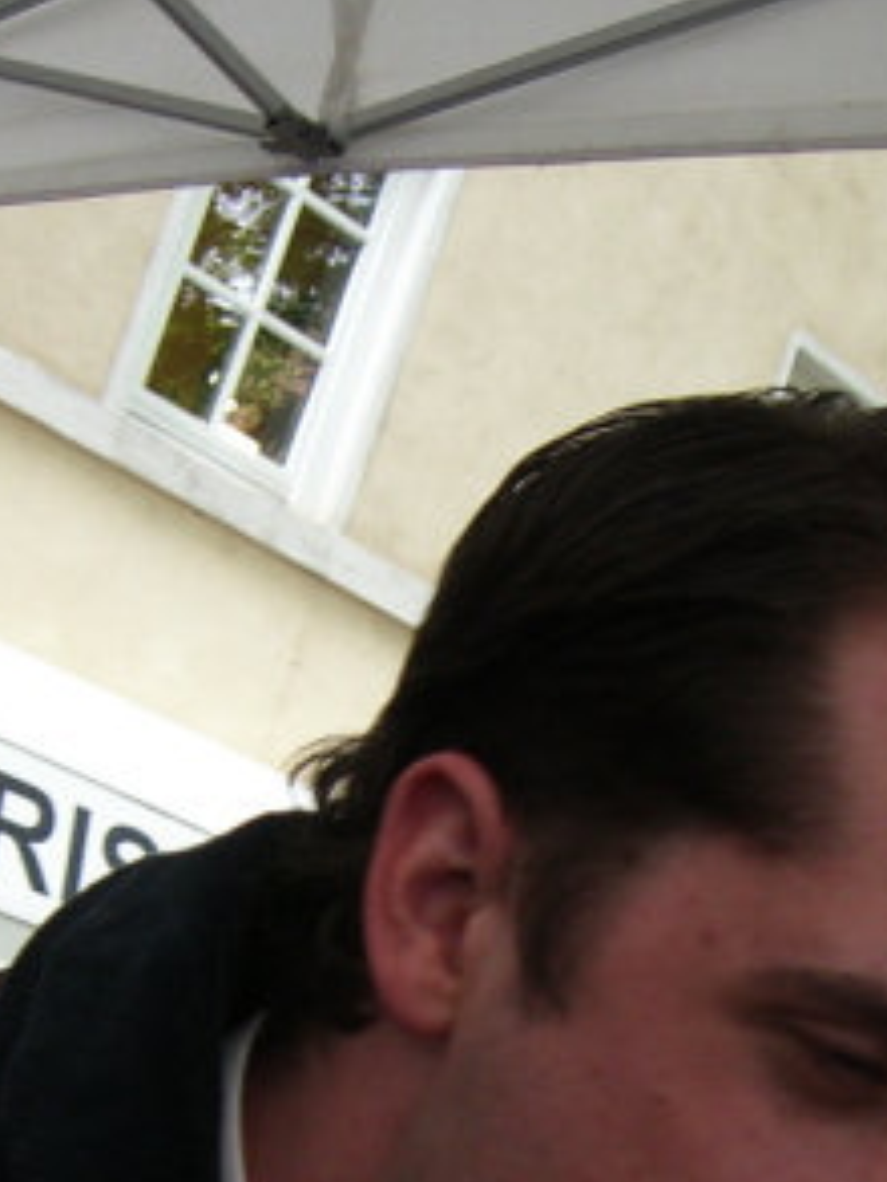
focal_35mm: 83
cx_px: 722
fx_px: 2834
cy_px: 1214
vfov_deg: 22.5
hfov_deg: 17.6
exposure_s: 1/100
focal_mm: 6.2
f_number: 2.7
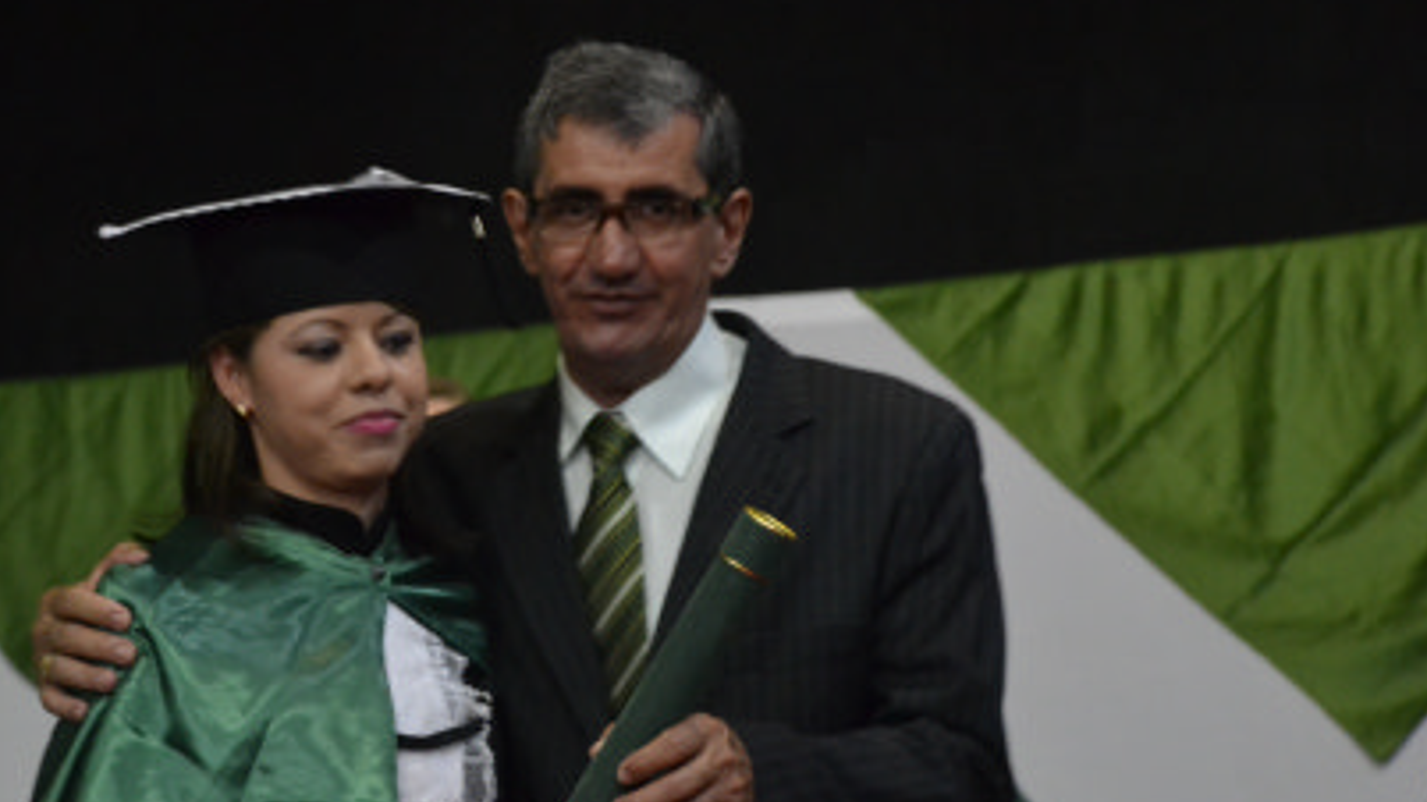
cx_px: 561
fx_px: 5548
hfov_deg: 14.6
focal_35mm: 147
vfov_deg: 8.3
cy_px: 538
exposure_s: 1/25
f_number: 5.3
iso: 3200
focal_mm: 75
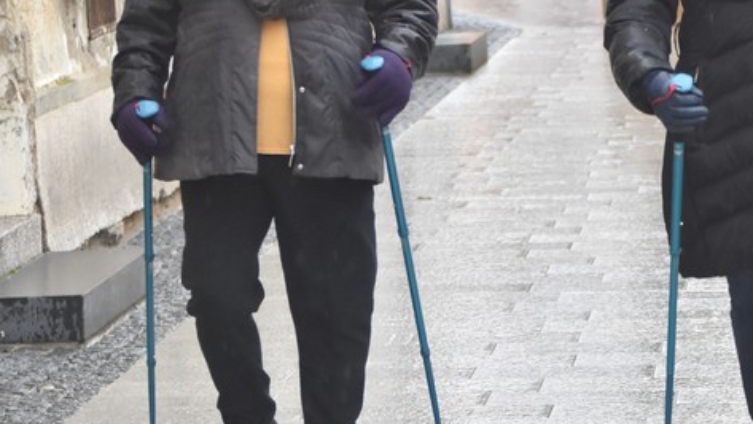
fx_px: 5375
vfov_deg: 4.5
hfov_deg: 8.0
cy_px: 182
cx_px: 497
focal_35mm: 269
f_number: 4
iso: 1250
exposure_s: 1/400
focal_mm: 75
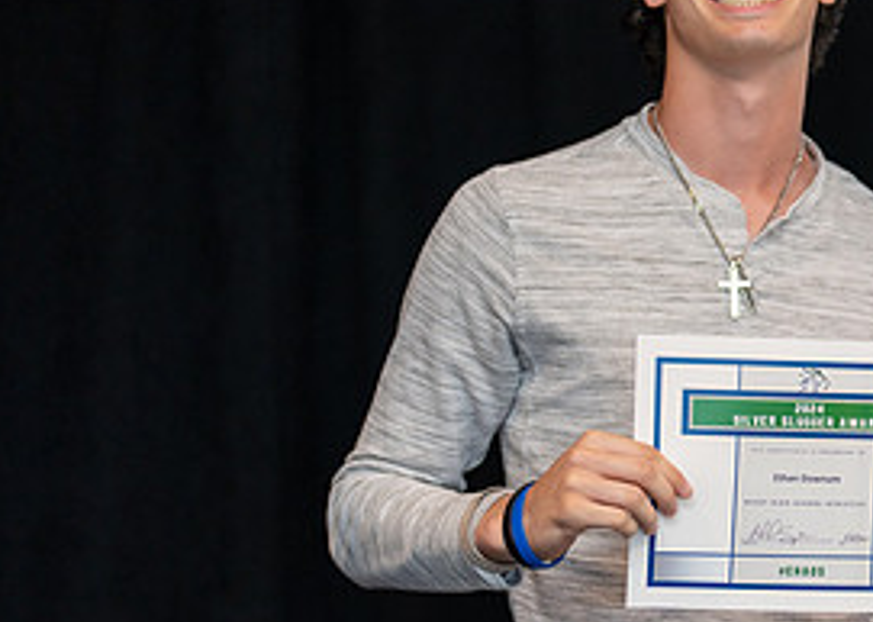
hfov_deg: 14.7
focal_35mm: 133
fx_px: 3294
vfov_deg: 10.8
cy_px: 397
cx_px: 976
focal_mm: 50
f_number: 1.2
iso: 200
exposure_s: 1/320
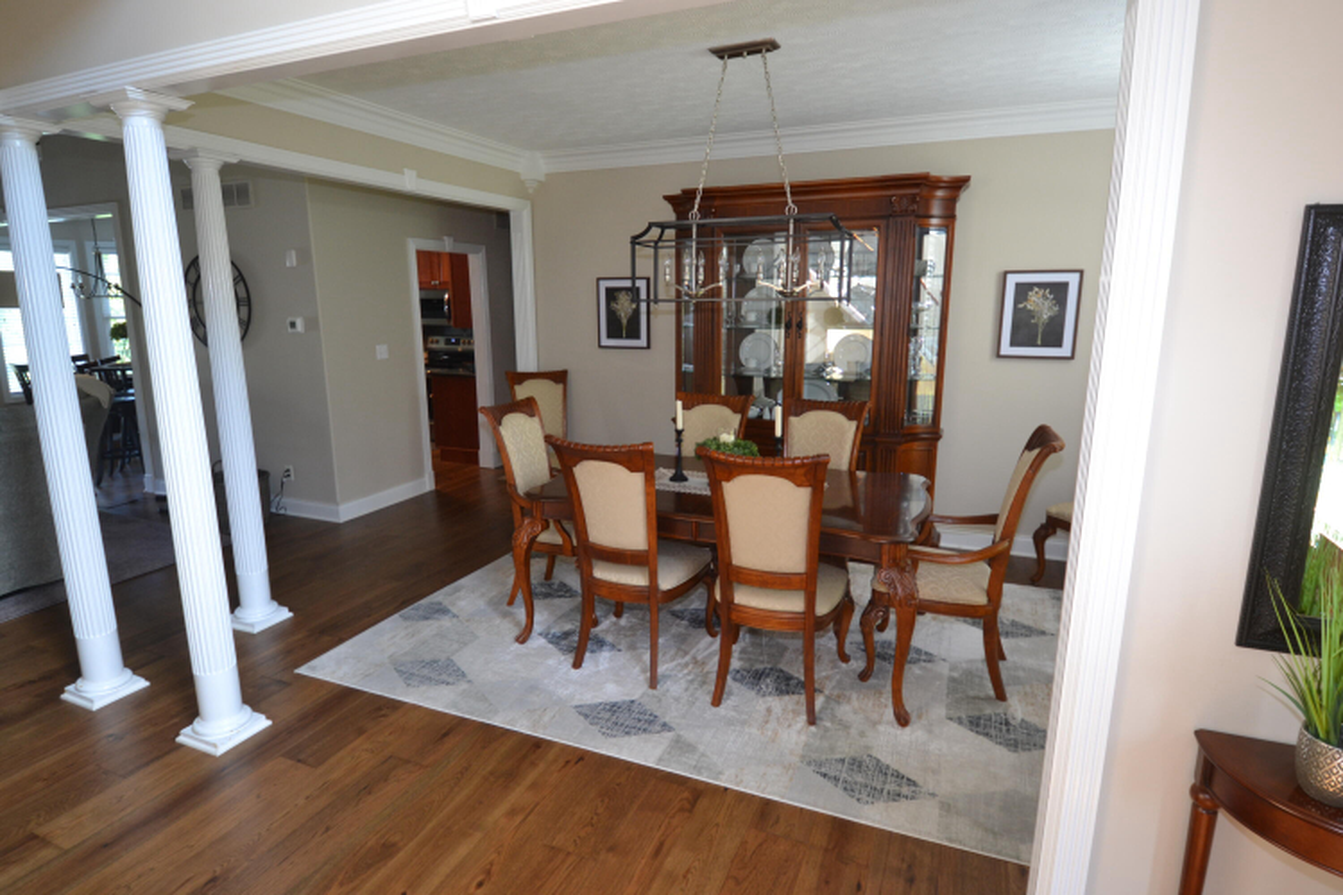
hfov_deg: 90.0
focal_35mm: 18
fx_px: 671
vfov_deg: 67.4
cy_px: 448
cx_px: 672
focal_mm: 12
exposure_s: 1/30
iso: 400
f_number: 3.8
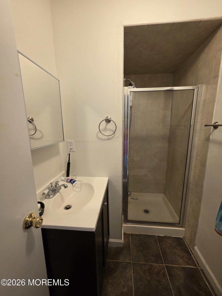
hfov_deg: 89.9
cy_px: 148
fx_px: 111
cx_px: 111
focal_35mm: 13
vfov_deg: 106.2
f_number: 1.9
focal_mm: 2.2
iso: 320
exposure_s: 1/60
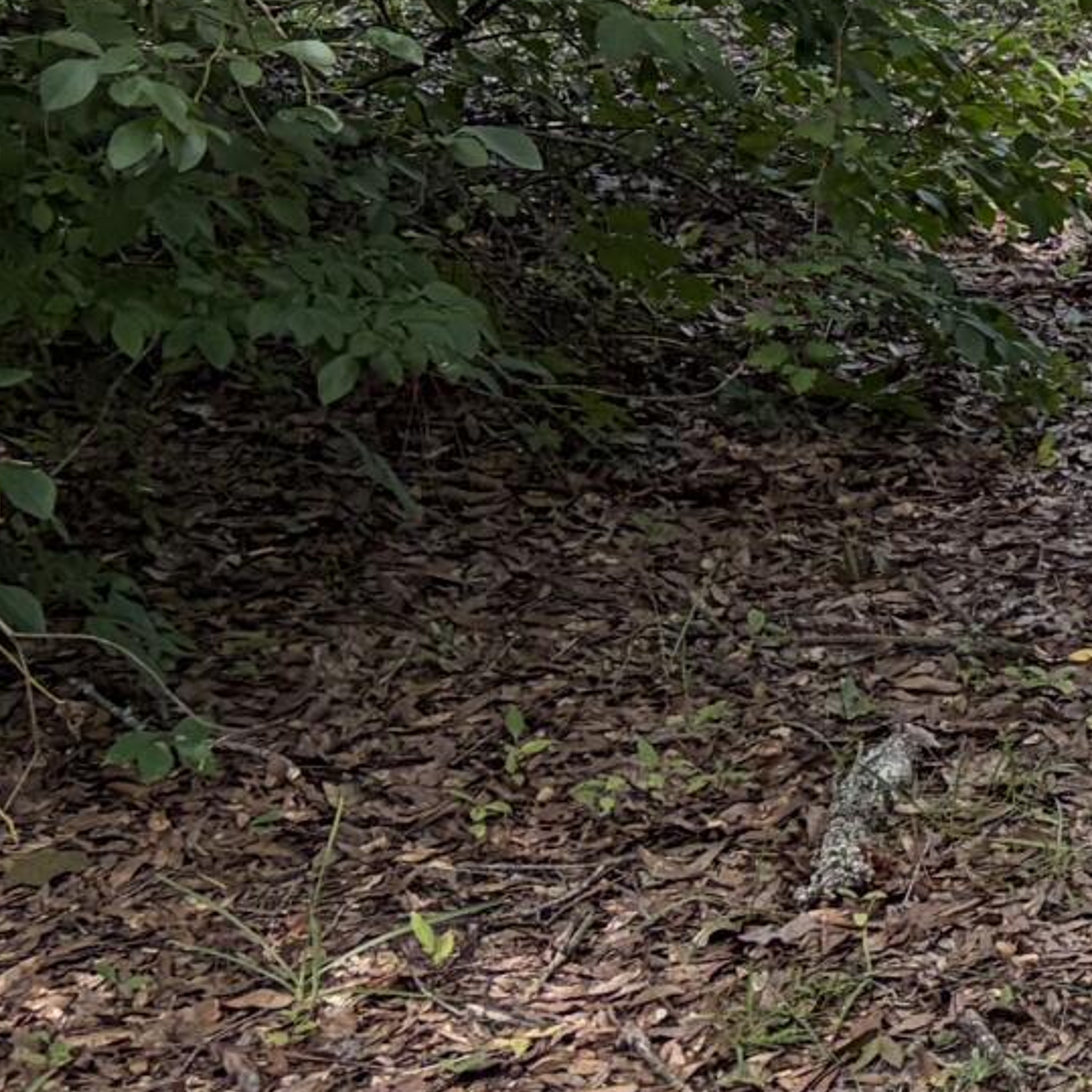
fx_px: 4568
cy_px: -438
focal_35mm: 128
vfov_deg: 13.0
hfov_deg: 11.2
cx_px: 2682
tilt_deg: -1.8
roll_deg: +0.7
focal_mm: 5.96
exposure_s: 1/773
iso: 64
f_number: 1.6
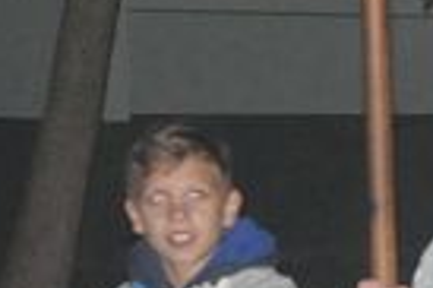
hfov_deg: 4.4
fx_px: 5574
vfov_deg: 2.9
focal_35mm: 464
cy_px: 568
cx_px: 970
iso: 2000
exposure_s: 1/60
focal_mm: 50
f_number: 5
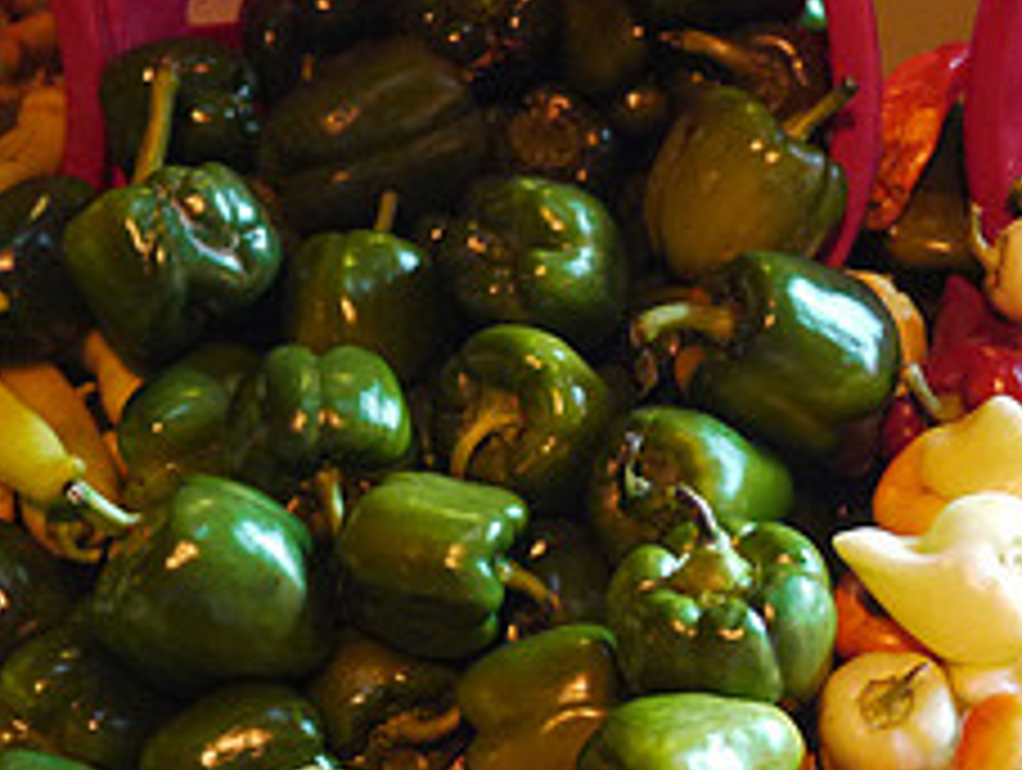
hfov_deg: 19.2
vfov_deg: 14.5
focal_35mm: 102
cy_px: 597
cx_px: 657
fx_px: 3016
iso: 800
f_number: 1.7
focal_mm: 20
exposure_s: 1/40
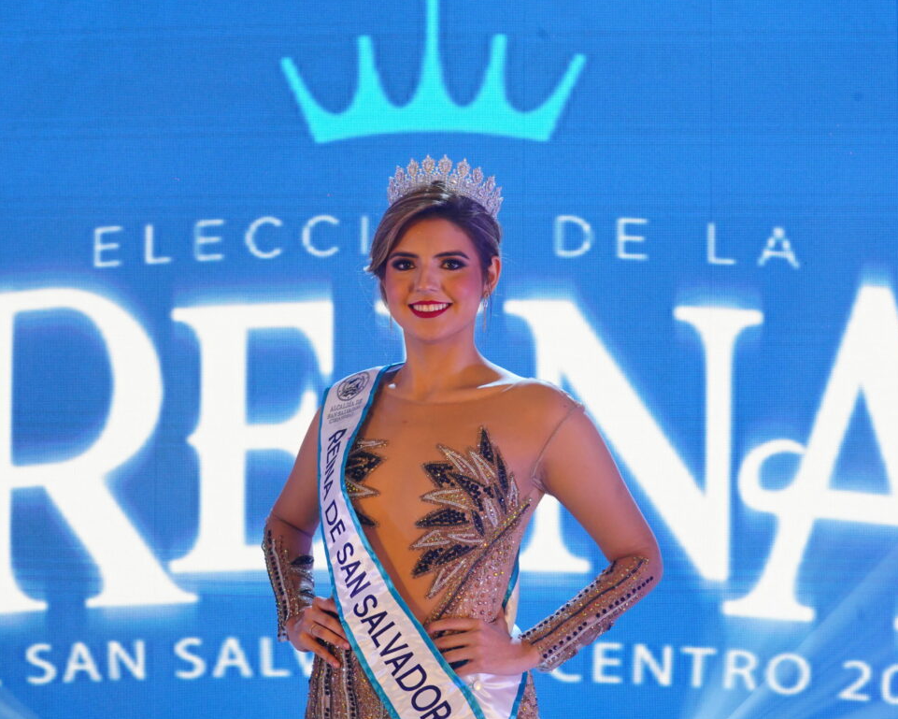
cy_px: 361
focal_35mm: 80
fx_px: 2126
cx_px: 440
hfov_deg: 23.8
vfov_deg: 19.2
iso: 2000
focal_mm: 70
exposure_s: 1/100
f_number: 10
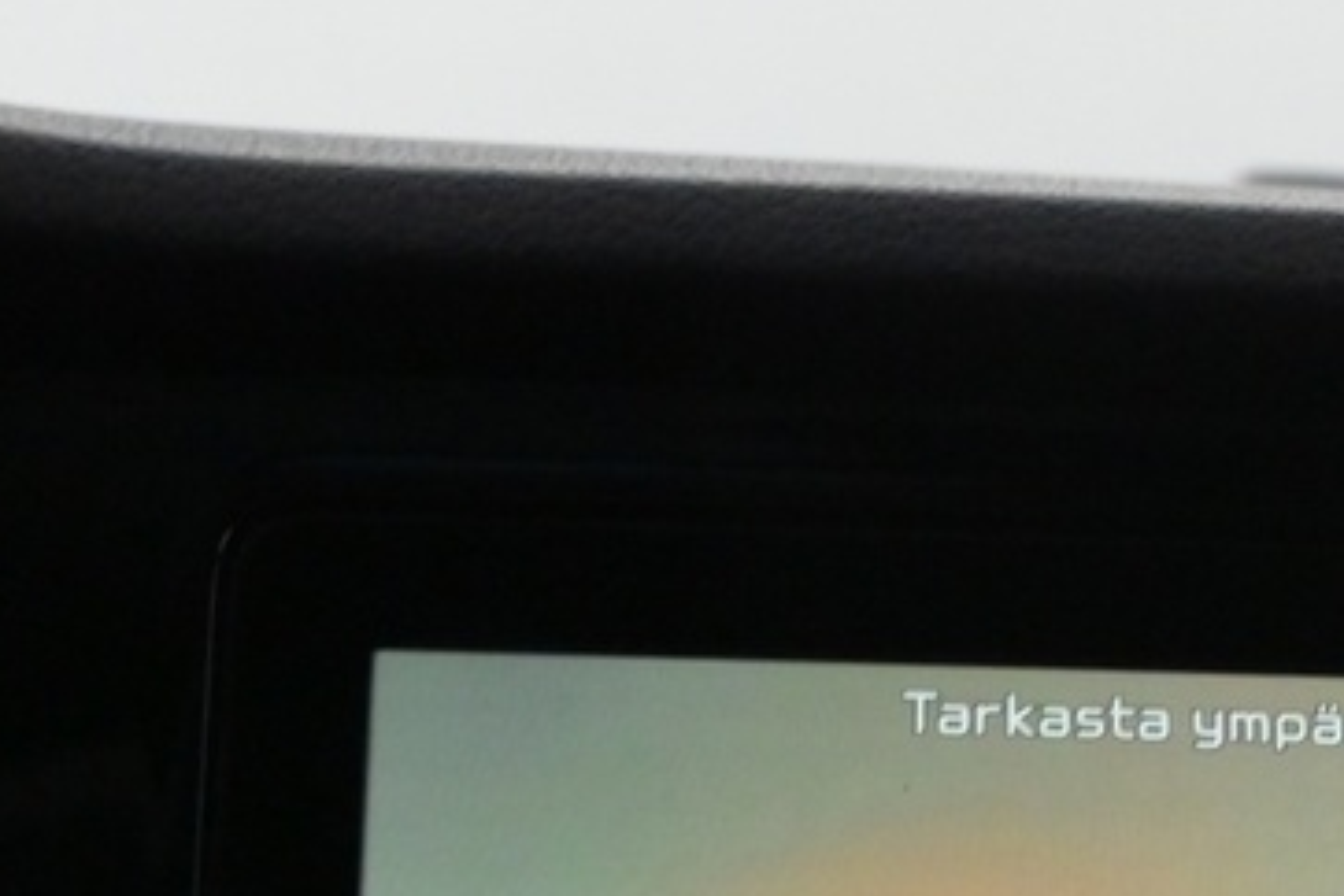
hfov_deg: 17.3
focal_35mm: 107
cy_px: 1266
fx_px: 3994
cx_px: 1977
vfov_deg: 12.3
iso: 2500
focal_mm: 16
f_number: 5
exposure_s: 1/100
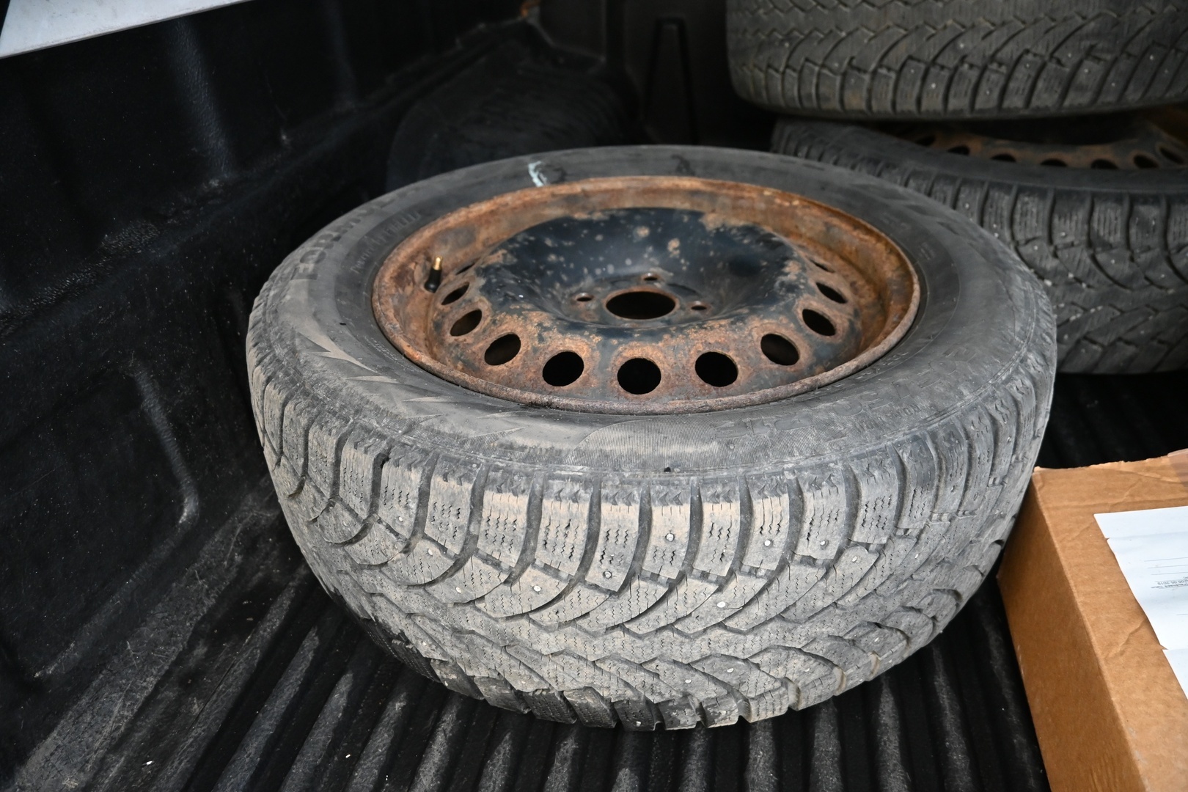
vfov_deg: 53.1
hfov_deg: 73.7
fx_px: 792
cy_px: 396
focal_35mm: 24
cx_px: 594
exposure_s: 1/25
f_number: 3.5
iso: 1600
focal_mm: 16
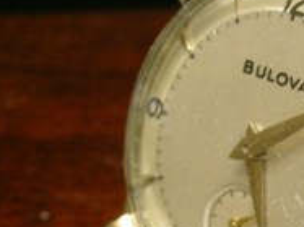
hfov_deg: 15.5
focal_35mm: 127
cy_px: 170
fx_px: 1115
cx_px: 218
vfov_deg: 11.6
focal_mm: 11.1
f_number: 7
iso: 200
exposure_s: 1/2
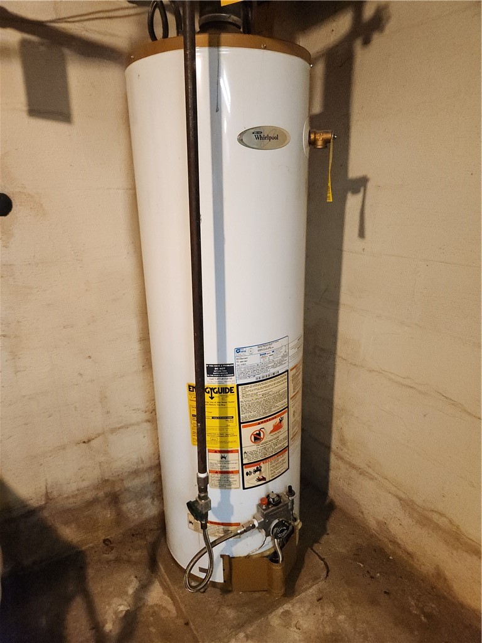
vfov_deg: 73.9
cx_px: 241
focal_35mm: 23
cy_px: 322
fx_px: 427
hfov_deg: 58.9
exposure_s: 1/120
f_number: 1.8
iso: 1000
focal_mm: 5.4
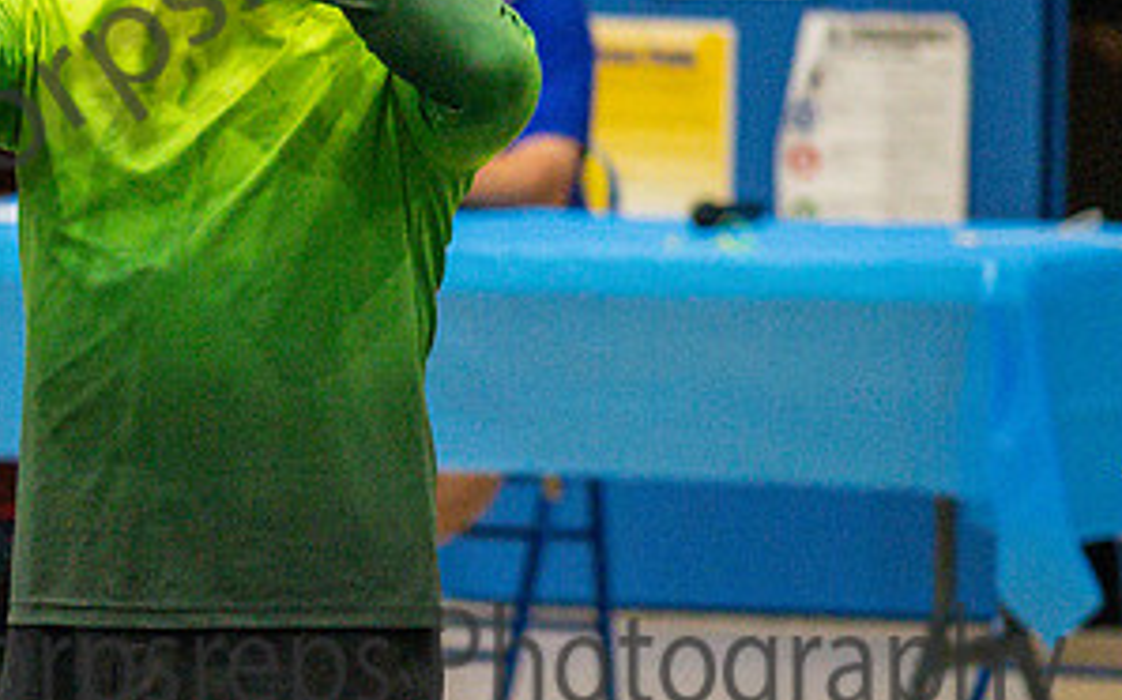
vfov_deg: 1.8
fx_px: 22497
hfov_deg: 2.9
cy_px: 638
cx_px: -244
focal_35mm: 736
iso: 5600
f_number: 4
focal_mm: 175
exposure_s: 1/500
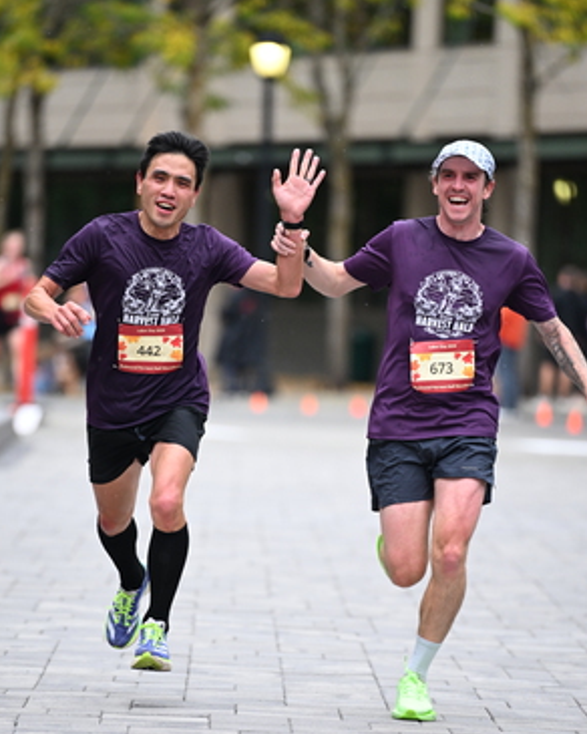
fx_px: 6146
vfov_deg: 6.8
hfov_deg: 5.5
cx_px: 303
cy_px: 450
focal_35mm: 283
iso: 1250
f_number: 2.8
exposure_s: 1/1250
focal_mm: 200
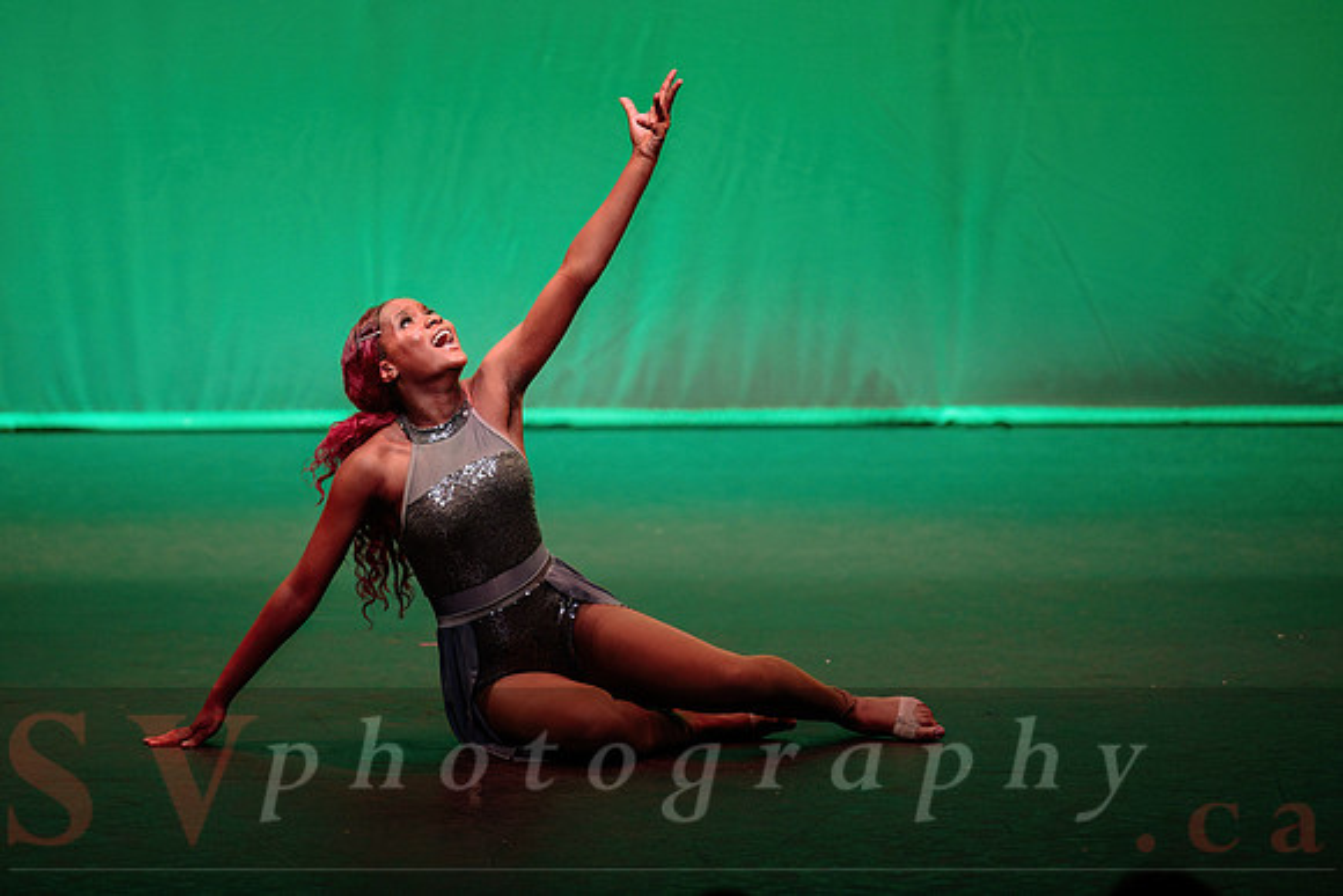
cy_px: 370
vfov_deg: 5.7
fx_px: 8997
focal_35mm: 241
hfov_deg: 8.5
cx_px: 555
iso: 1250
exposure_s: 1/400
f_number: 2.8
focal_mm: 200
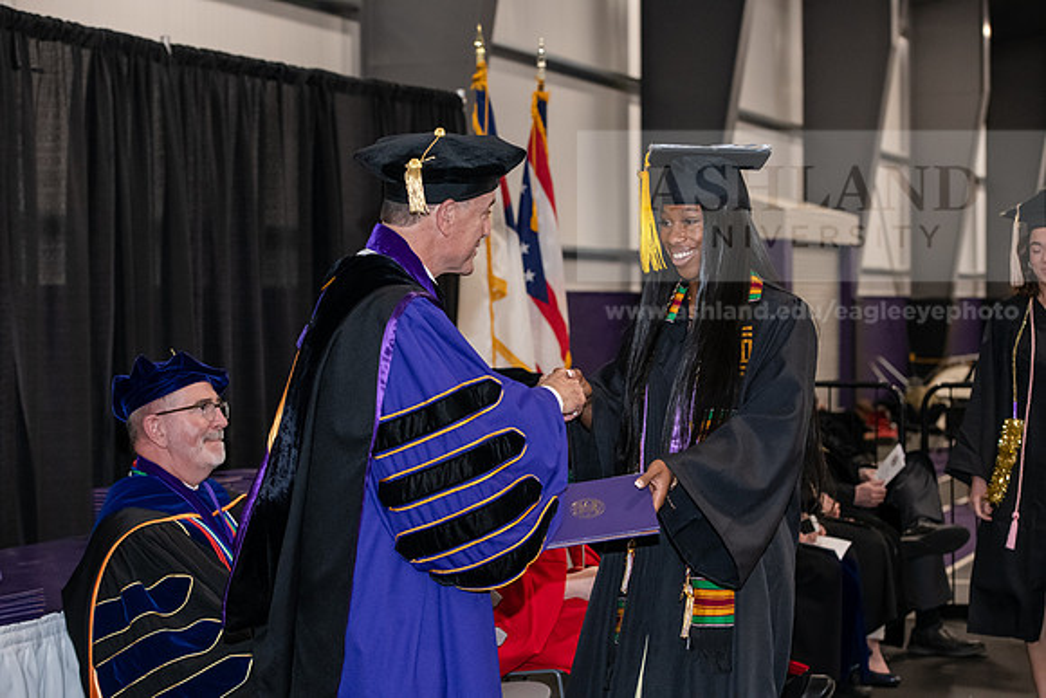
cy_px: 349
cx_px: 523
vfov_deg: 18.2
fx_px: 2180
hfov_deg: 27.0
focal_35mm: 75
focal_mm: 75
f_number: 5
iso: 2500
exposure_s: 1/200
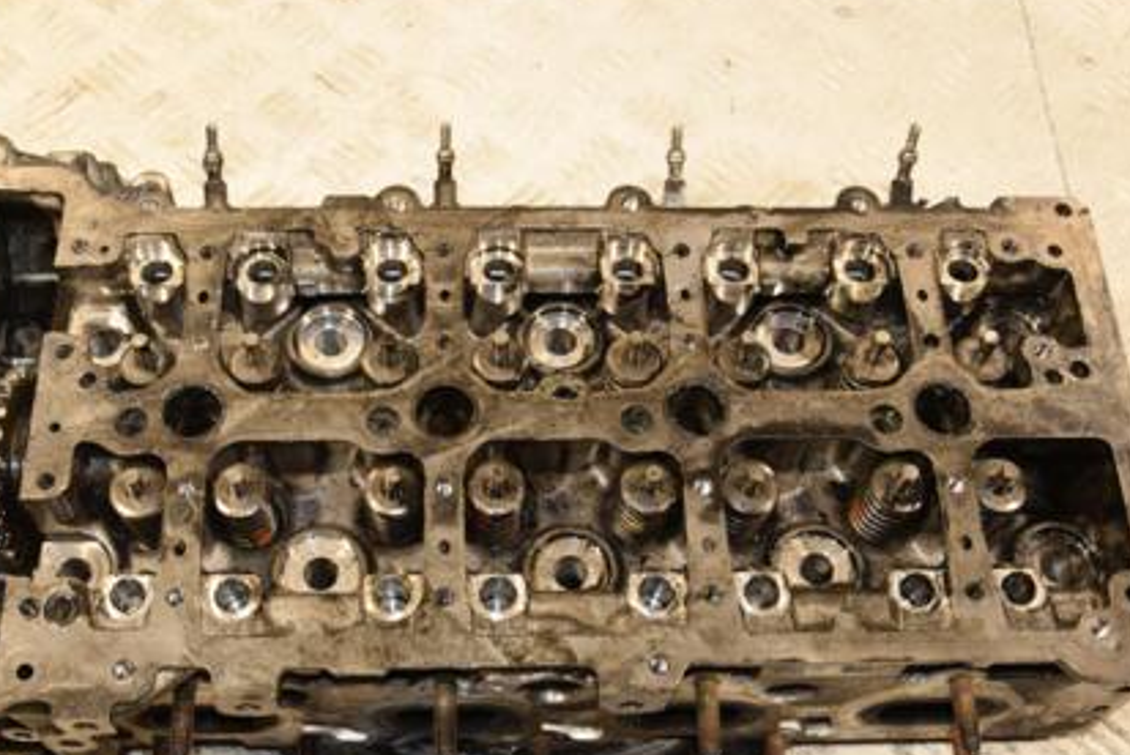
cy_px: 465
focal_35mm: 46
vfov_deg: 29.4
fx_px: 1436
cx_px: 479
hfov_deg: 42.8
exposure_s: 1/200
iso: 800
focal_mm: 21
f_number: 5
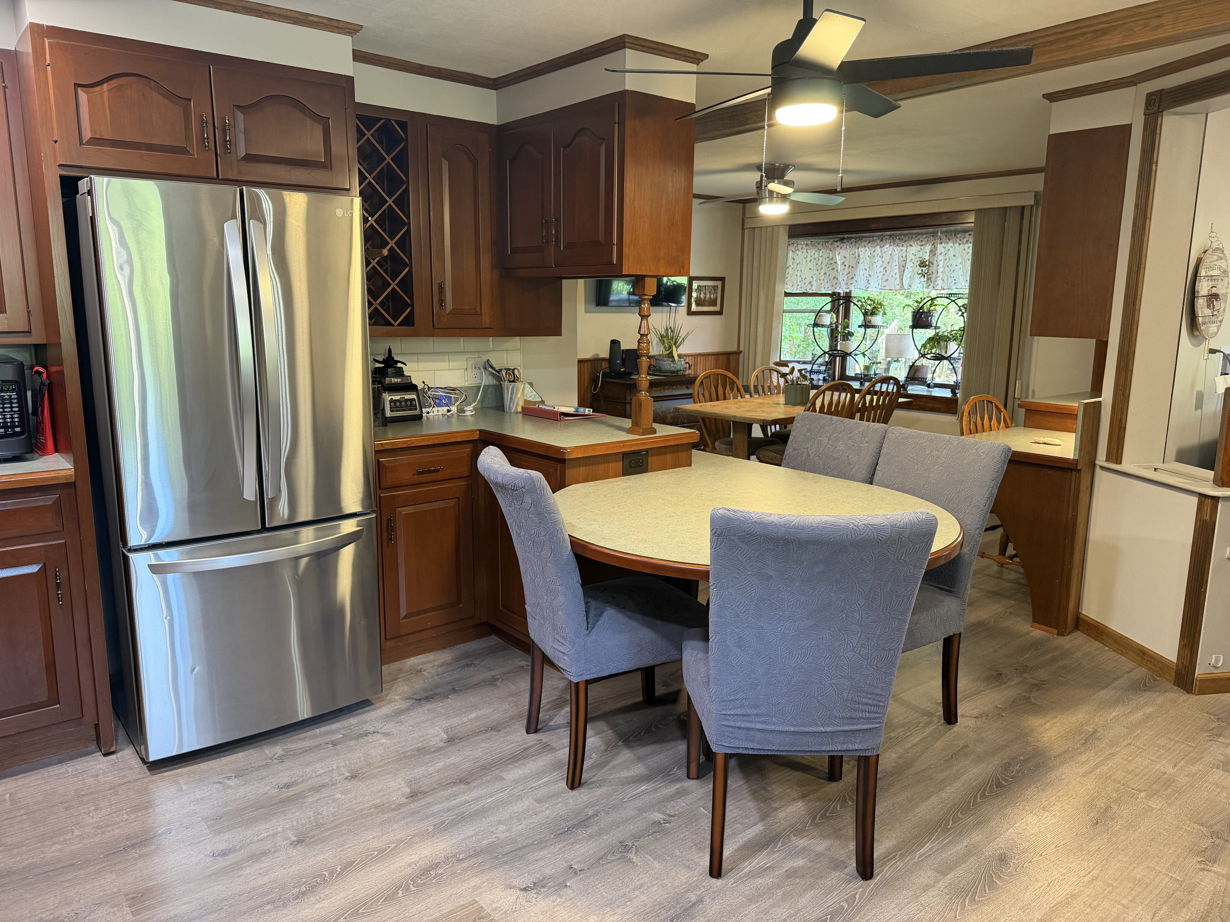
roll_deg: -0.1
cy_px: 461
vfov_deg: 56.8
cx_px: 615
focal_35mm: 24
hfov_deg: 71.6
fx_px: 853
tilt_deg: -10.5
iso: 320
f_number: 1.78
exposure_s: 1/60
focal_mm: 6.76
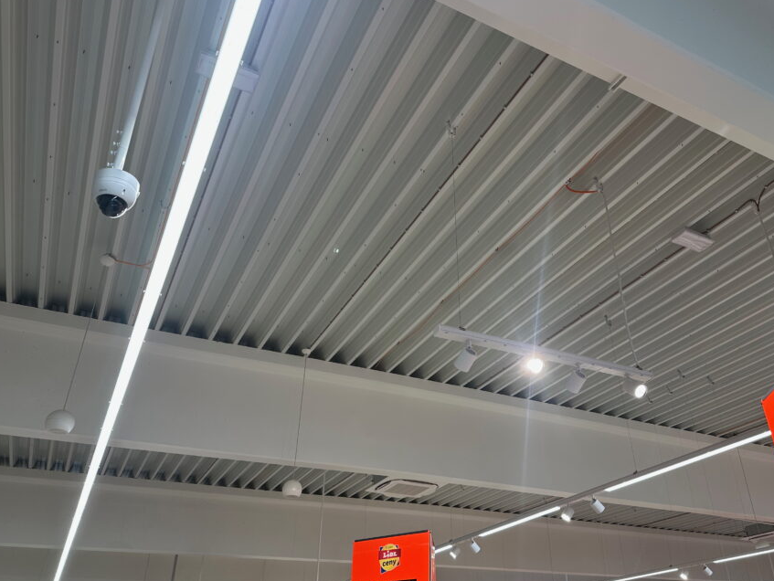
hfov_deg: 61.4
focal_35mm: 29
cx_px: 442
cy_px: 316
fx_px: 649
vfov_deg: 48.2
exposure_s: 1/100
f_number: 1.78
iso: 64
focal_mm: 6.86
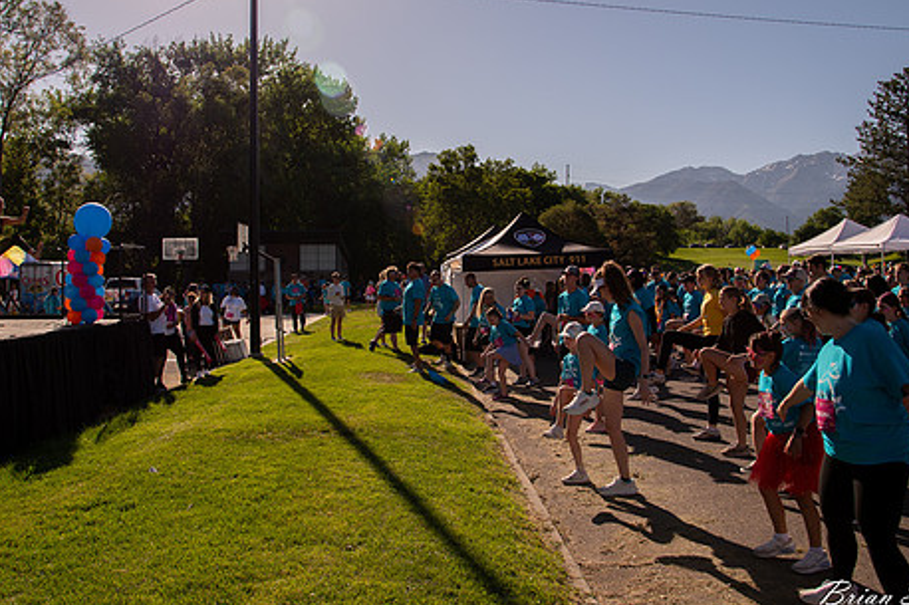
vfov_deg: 41.0
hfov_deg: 58.7
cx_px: 429
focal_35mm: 32
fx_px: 808
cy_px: 265
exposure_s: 1/500
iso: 200
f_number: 8
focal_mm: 24
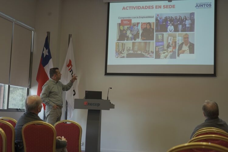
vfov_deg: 23.4
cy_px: 76
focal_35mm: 58
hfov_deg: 34.5
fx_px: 367
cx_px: 114
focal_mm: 58
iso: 1250
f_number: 5
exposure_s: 1/125
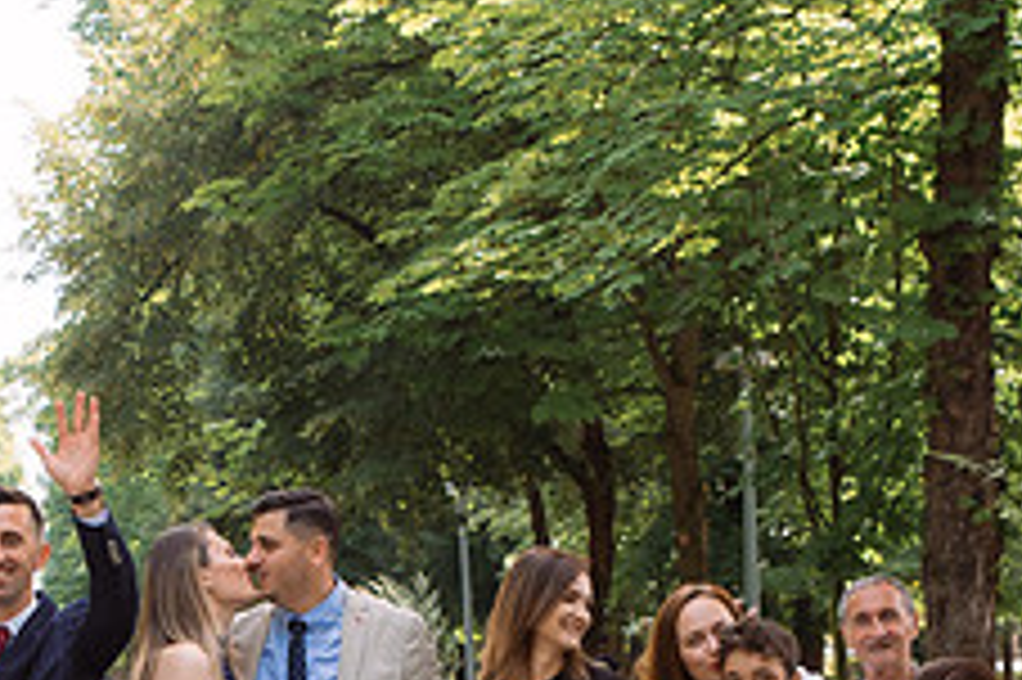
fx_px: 3262
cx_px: 175
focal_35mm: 115
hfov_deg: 17.6
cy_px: 695
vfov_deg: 11.8
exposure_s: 1/400
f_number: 4
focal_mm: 40
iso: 500
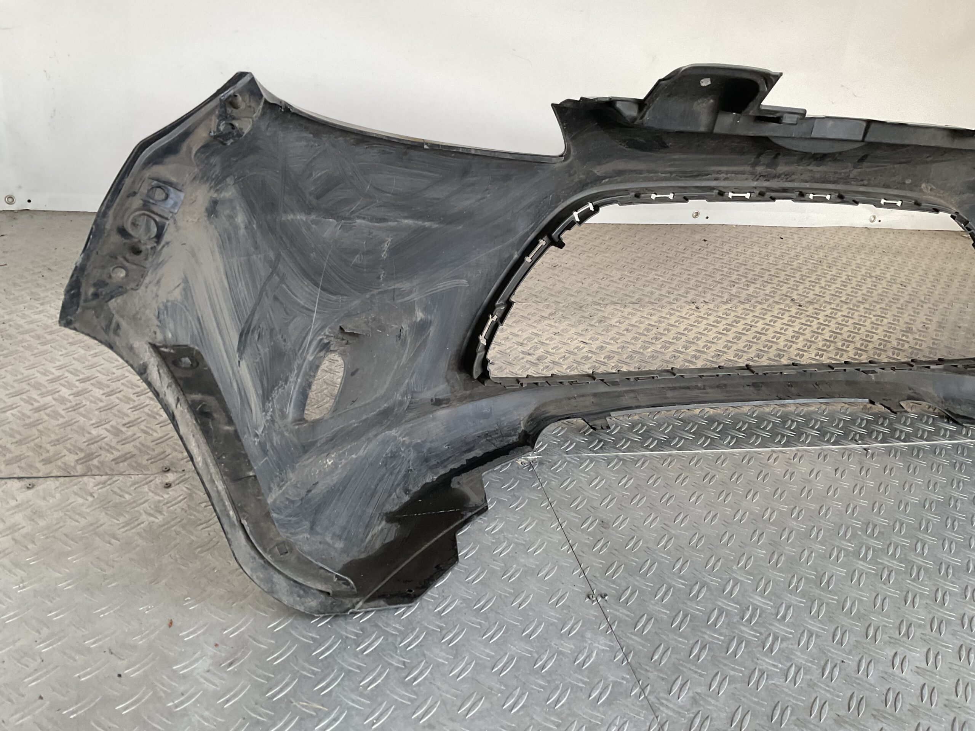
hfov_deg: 61.7
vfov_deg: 48.2
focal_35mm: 29
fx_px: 817
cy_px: 366
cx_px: 488
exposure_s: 1/50
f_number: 1.8
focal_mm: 3
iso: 64
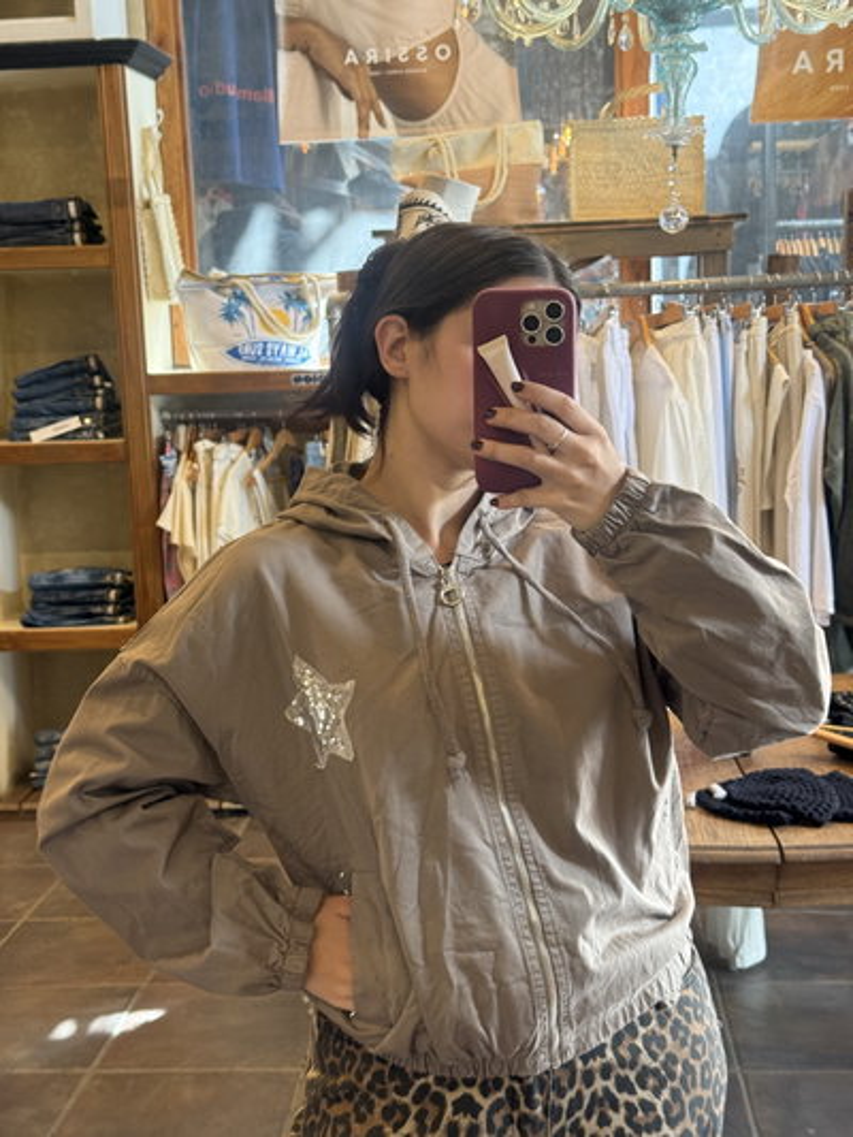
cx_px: 426
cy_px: 568
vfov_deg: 39.6
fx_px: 1576
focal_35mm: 48
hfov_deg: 30.3
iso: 125
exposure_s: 1/50
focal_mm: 6.76
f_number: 1.78
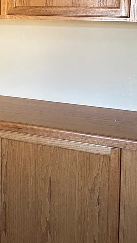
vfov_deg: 33.9
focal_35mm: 59
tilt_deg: -3.9
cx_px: -17
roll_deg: -0.9
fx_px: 381
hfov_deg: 19.5
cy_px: 34
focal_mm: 5.1
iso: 125
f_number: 1.6
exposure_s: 1/61
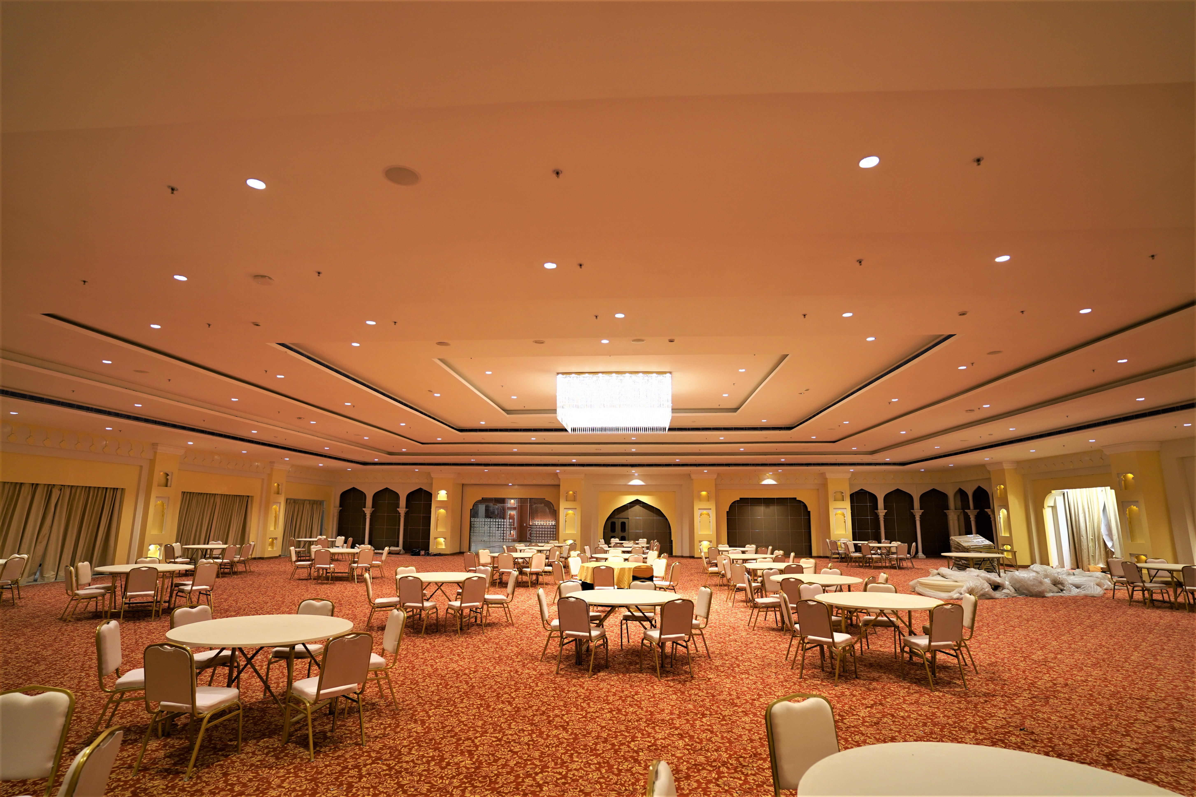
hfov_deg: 93.3
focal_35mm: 17
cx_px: 598
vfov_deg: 70.4
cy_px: 398
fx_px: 565
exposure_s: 1/100
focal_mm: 17
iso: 640
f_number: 2.8
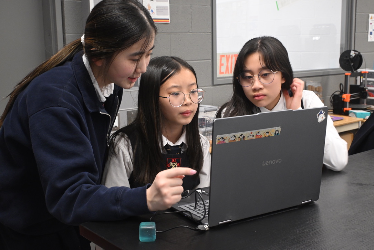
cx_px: 187
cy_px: 125
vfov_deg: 29.4
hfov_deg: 43.0
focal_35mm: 46
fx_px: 475
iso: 2000
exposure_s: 1/30
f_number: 8
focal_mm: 30.5
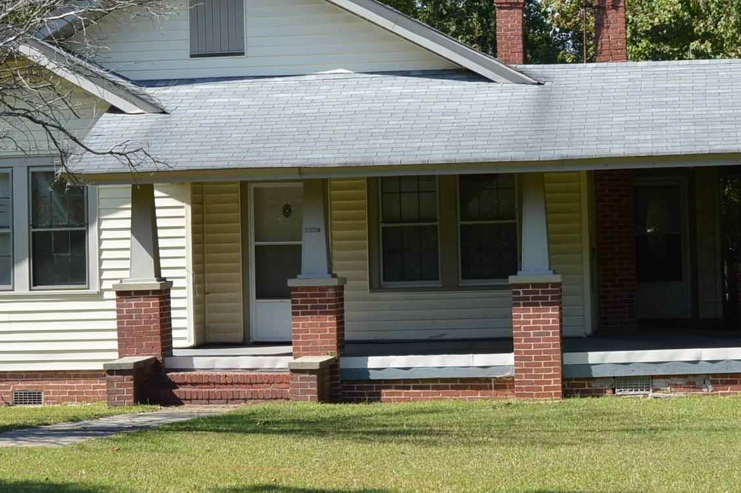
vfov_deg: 14.9
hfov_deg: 22.3
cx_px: 357
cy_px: 142
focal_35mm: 91
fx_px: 1879
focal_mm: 23
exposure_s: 1/200
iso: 100
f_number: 7.1
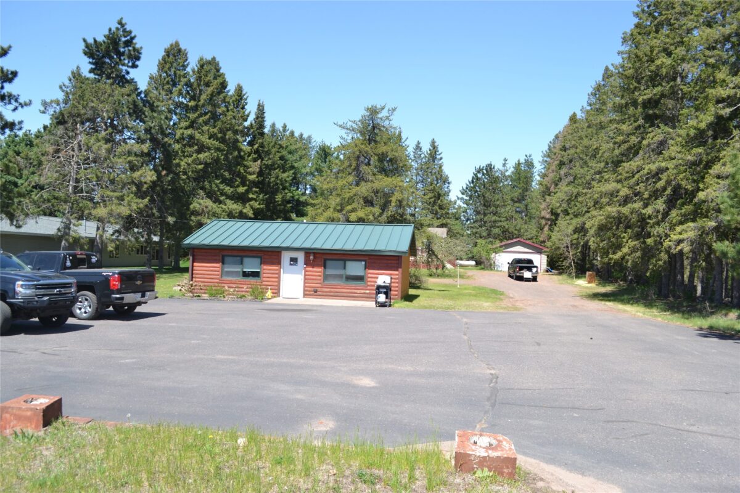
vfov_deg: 47.9
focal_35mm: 27
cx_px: 370
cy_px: 246
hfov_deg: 67.4
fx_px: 555
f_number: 7.1
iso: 100
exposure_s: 1/200
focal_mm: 18
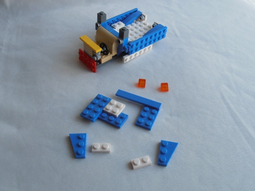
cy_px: 96
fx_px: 273
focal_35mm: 37
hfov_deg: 50.1
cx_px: 128
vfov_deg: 38.7
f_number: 3.9
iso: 80
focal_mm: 6.61
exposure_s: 1/60
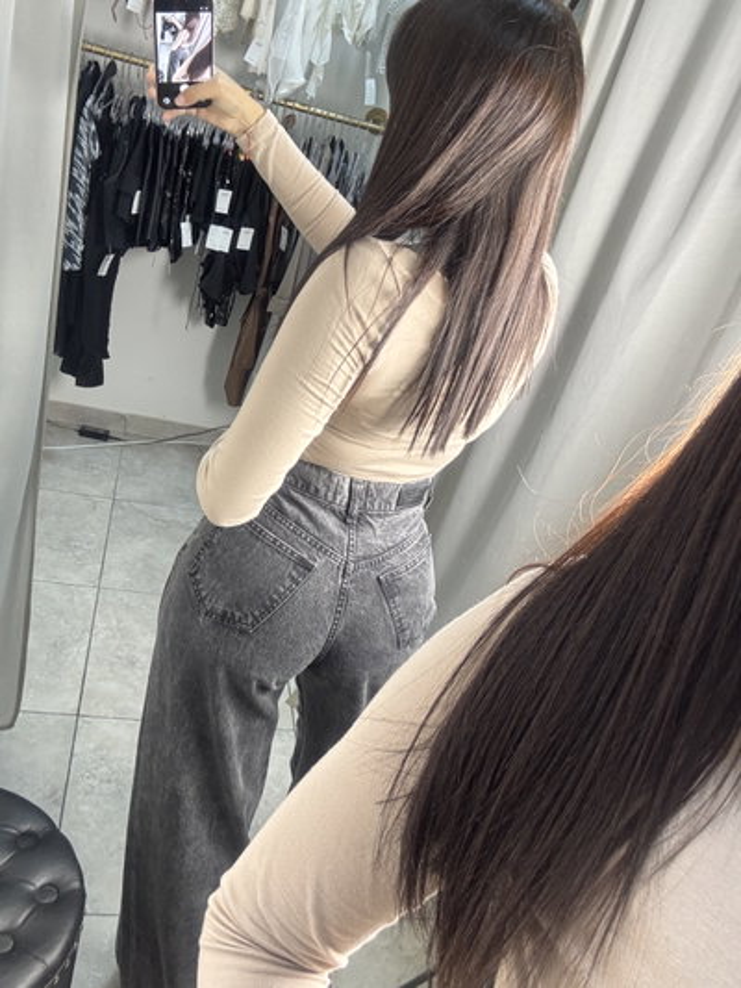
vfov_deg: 60.0
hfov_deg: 46.8
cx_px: 370
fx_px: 856
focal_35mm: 30
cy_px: 494
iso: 80
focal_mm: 2.69
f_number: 1.9
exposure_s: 1/50
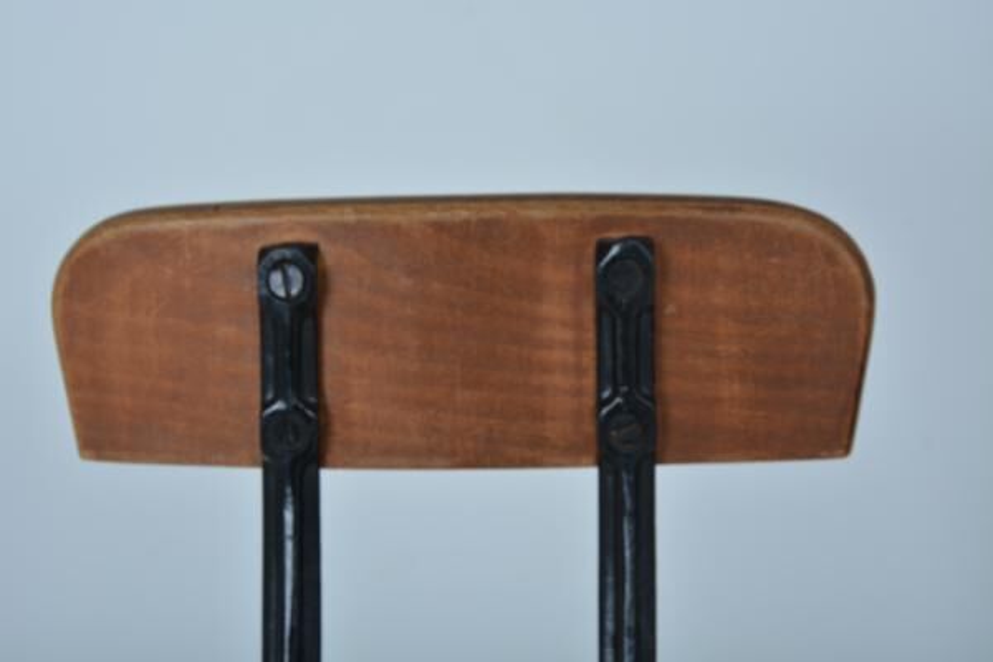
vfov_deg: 14.7
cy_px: 331
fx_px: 2565
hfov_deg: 21.9
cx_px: 496
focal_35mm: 93
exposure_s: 1/160
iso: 320
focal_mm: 62
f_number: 10
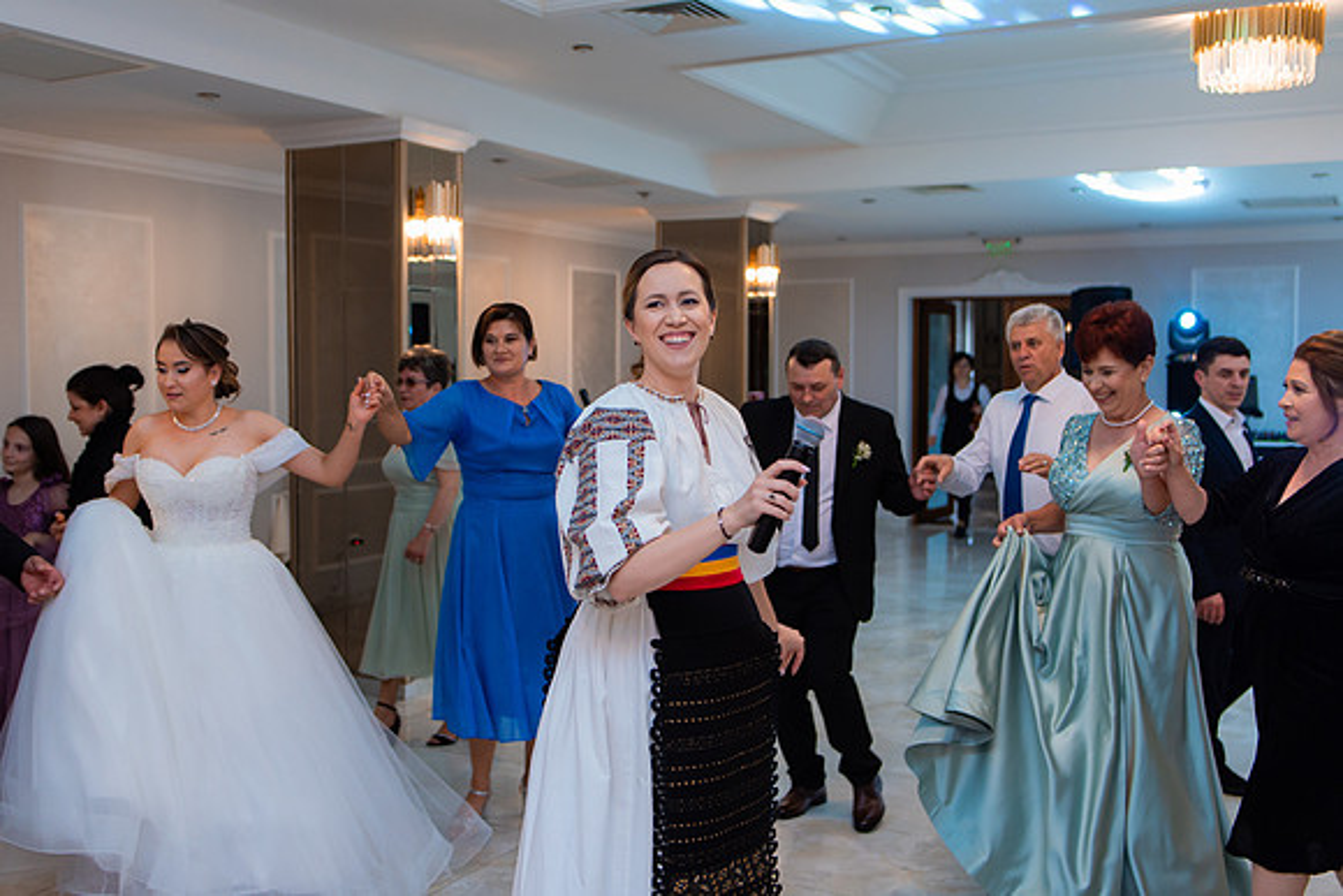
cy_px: 433
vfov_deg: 36.7
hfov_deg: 52.9
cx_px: 649
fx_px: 1350
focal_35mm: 36
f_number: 2.8
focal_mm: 35
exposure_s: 1/200
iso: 1250
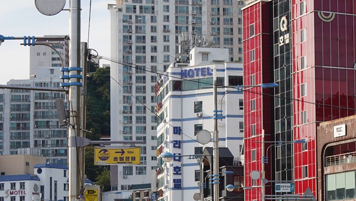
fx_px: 1114
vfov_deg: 10.3
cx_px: 460
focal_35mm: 118
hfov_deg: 17.1
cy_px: 150
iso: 100
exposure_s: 1/160
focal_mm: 35
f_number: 8
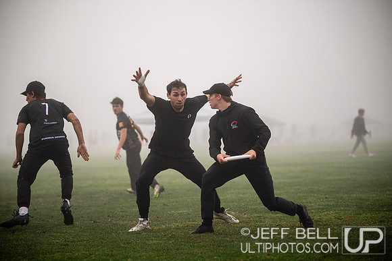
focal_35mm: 120
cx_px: 196
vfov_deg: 11.4
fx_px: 1307
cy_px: 130
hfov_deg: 17.1
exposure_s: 1/800
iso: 100
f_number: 2.8
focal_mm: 120
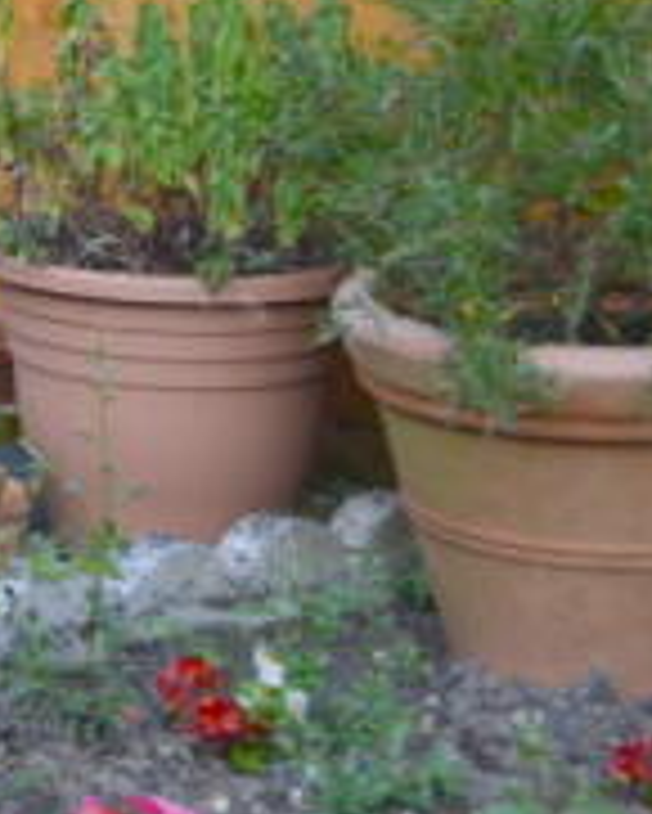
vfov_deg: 14.2
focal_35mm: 132
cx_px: -814
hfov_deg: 10.4
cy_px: -99
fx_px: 3181
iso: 200
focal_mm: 26
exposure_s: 1/160
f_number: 6.3
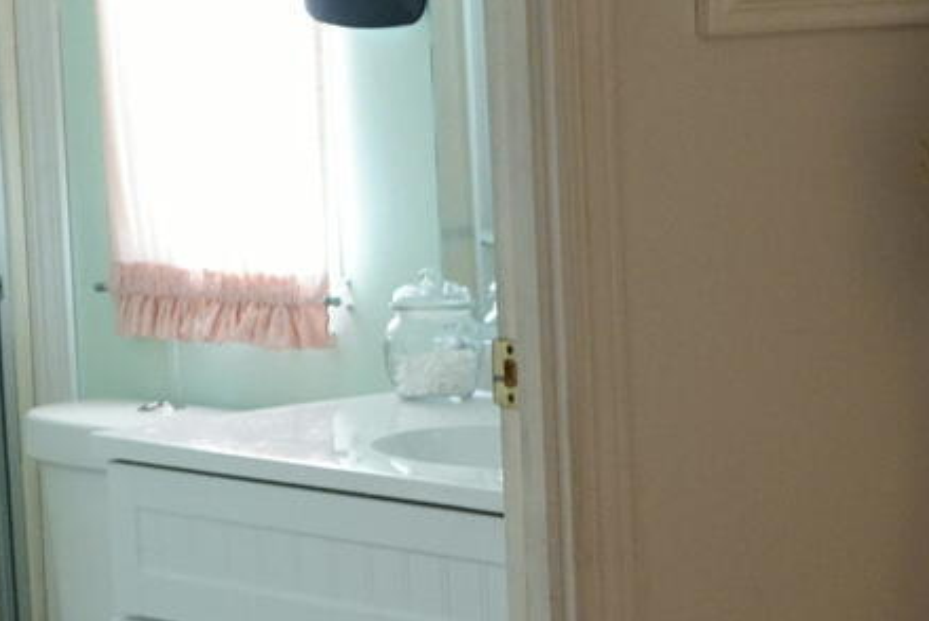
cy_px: 530
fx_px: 3692
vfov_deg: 9.6
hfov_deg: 13.6
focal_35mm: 143
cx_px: 1366
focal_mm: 29
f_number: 3.5
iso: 2500
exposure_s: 1/160
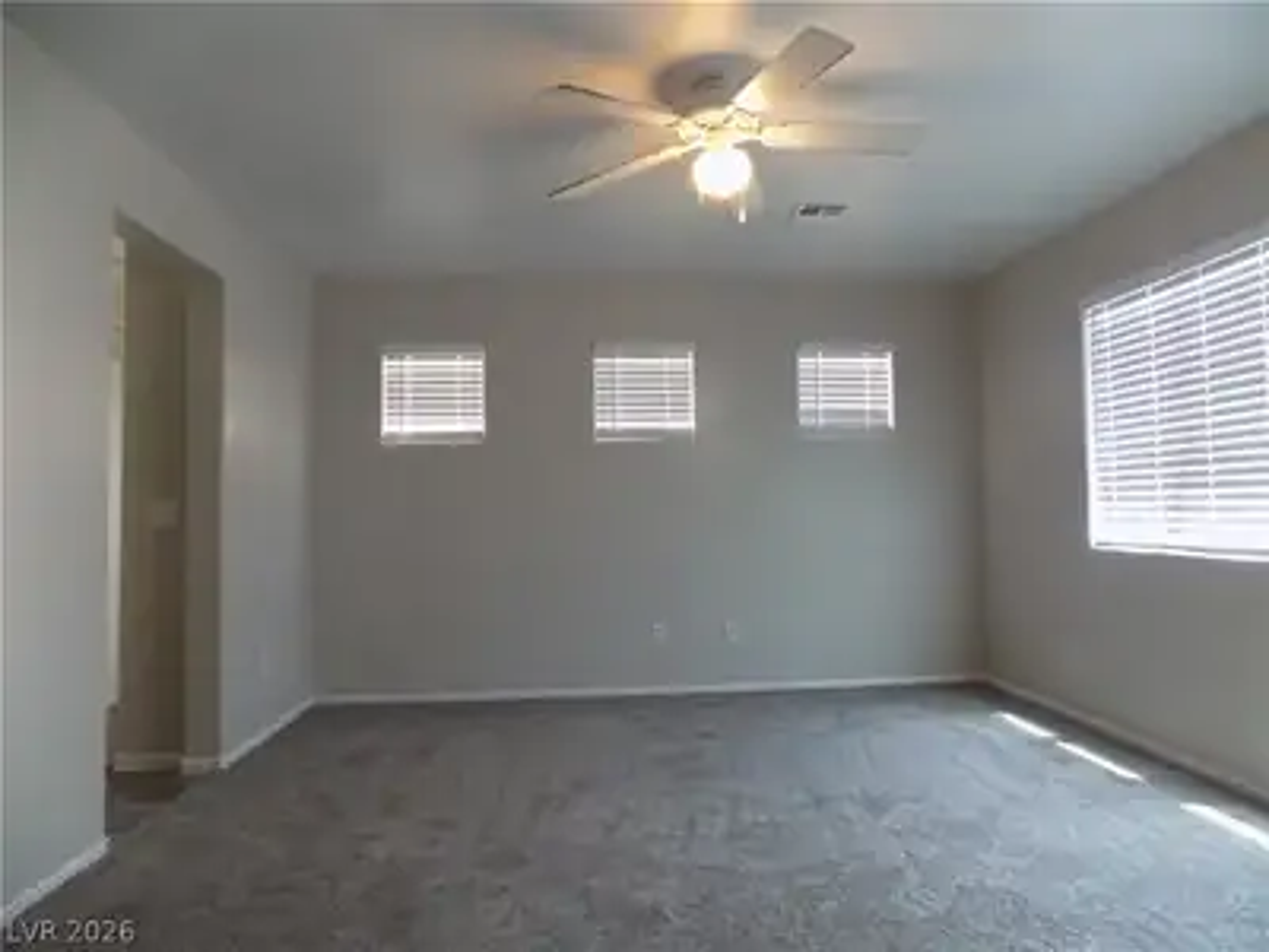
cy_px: 476
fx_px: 843
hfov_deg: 73.9
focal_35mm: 23
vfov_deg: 58.9
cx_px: 634
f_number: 3.1
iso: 220
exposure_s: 1/30
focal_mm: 4
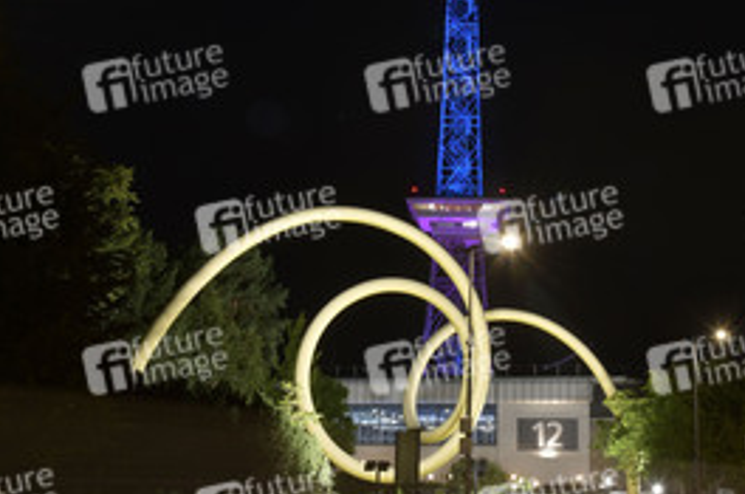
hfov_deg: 30.9
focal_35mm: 65
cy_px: 150
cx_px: 476
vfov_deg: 20.7
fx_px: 1343
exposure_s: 6
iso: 100
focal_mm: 38
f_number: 14
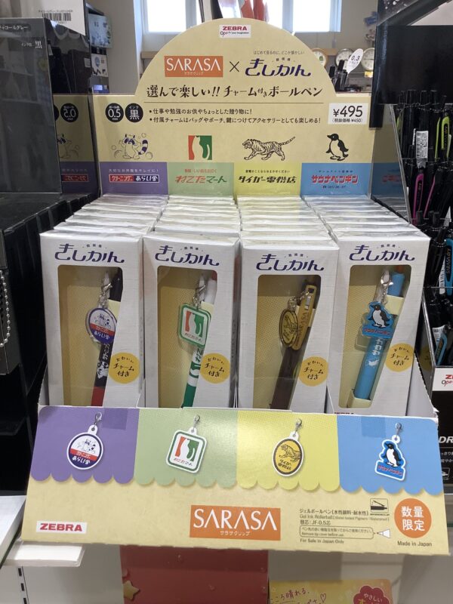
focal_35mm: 31
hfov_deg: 45.4
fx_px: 541
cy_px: 302
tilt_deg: -20.8
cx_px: 226
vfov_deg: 58.4
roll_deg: +0.3
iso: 64
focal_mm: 3.3
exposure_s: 1/120
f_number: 2.4
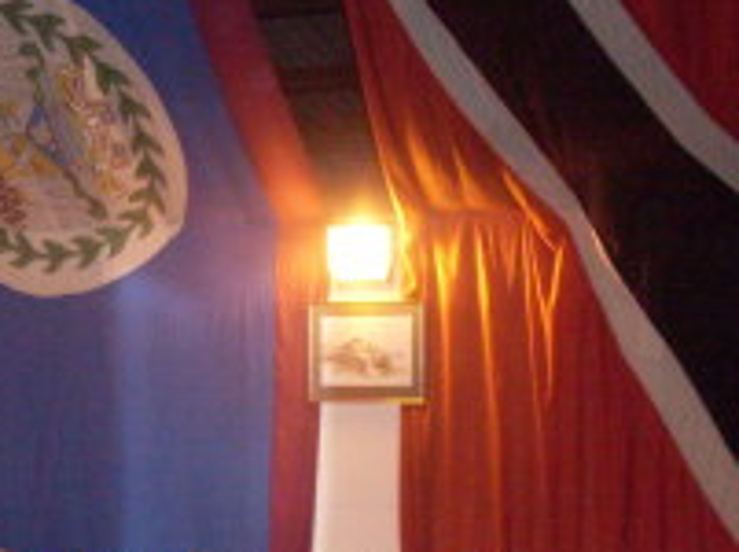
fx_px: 2067
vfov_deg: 15.0
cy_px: 489
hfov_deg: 19.1
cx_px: -143
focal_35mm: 97
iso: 240
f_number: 2.8
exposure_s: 1/45
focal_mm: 6.3
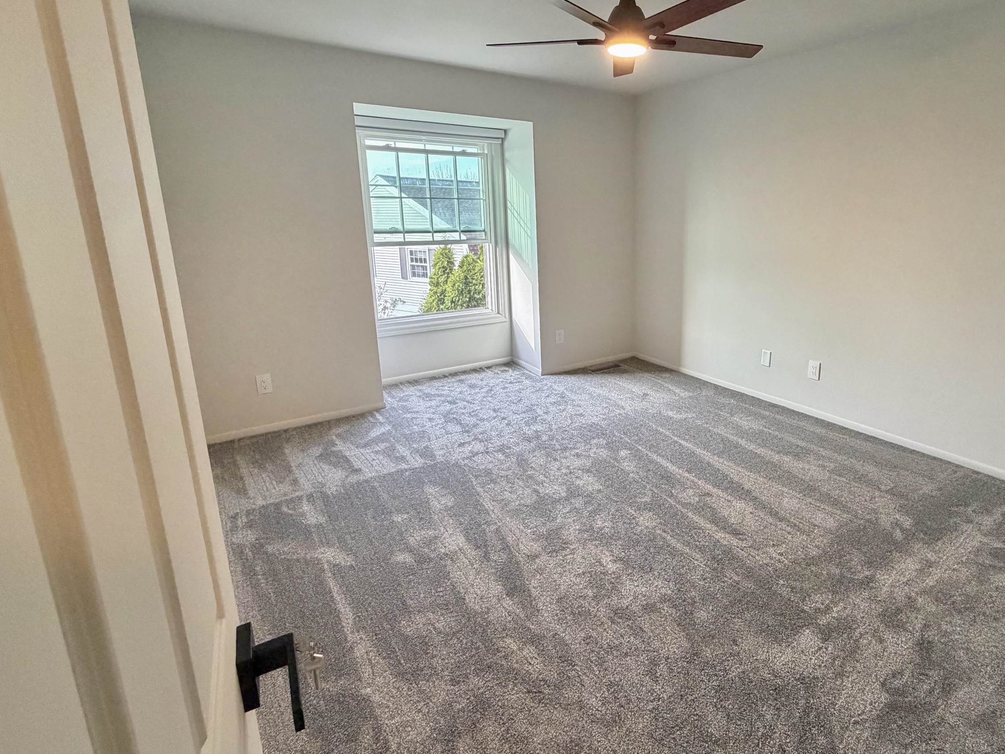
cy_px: 333
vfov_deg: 68.4
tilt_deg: -13.3
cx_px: 624
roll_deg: +0.4
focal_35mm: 19
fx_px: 552
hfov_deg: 83.2
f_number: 2.2
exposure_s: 1/106
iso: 320
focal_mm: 2.22
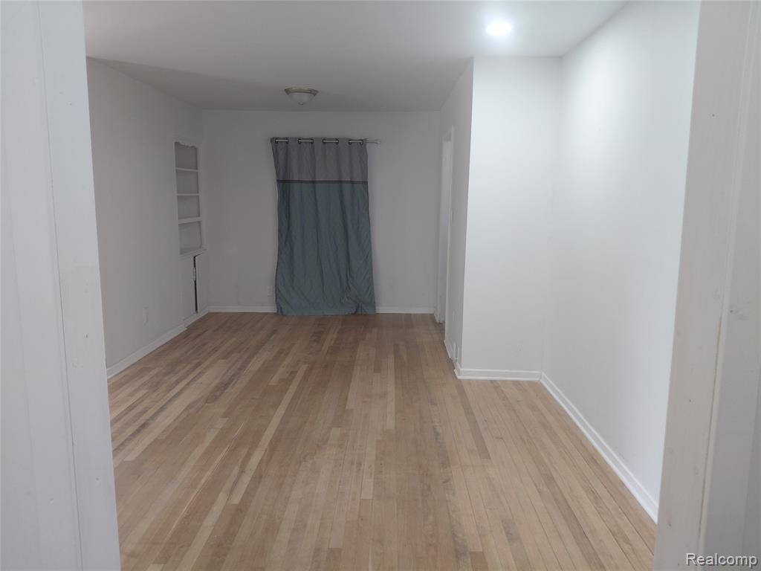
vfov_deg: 54.9
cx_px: 380
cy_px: 286
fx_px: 550
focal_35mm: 25
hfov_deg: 69.4
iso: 160
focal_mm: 4.69
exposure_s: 1/60
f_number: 1.8
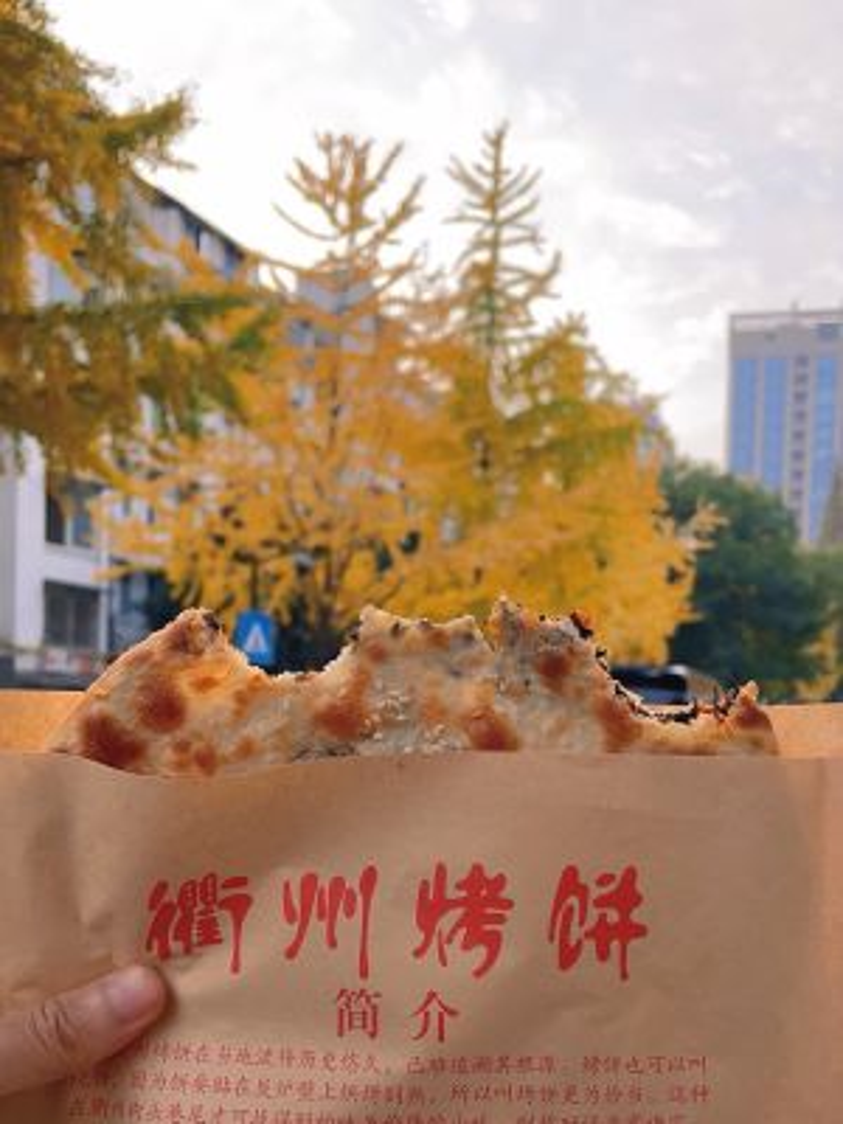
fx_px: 942
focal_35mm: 29
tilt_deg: -1.9
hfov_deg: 48.2
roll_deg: -1.3
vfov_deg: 61.7
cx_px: 422
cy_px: 562
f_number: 1.6
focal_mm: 4.2
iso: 32
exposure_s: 1/435
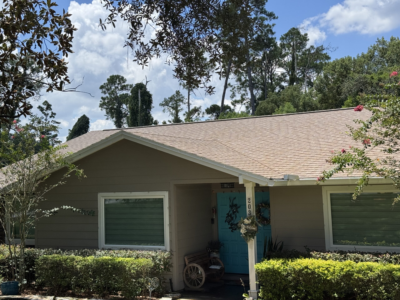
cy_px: 150
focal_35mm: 48
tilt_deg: +2.4
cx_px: 200
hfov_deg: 39.7
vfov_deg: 30.3
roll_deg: +1.1
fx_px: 555
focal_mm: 6.76
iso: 64
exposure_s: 1/3425
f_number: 1.78
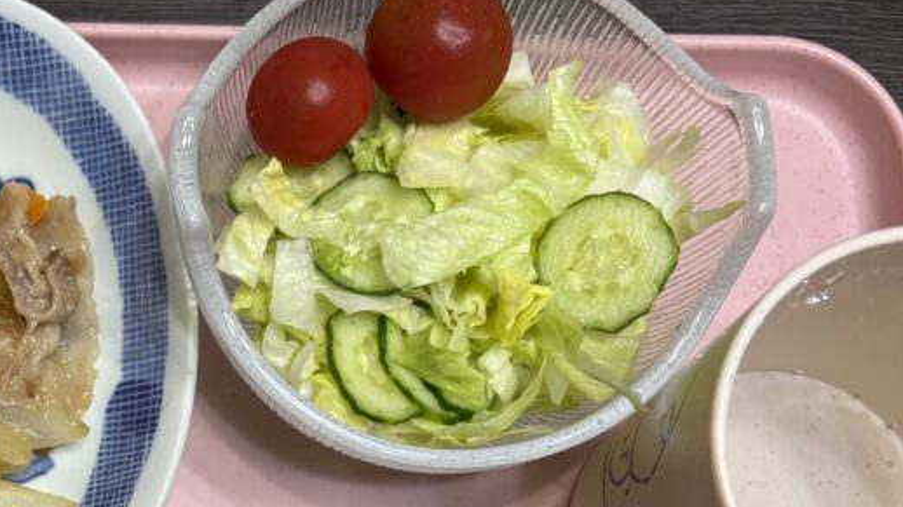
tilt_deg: -81.1
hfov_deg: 35.4
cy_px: 591
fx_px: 1340
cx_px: 124
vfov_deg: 20.2
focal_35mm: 56
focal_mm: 5.96
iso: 125
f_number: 1.6
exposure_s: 1/98
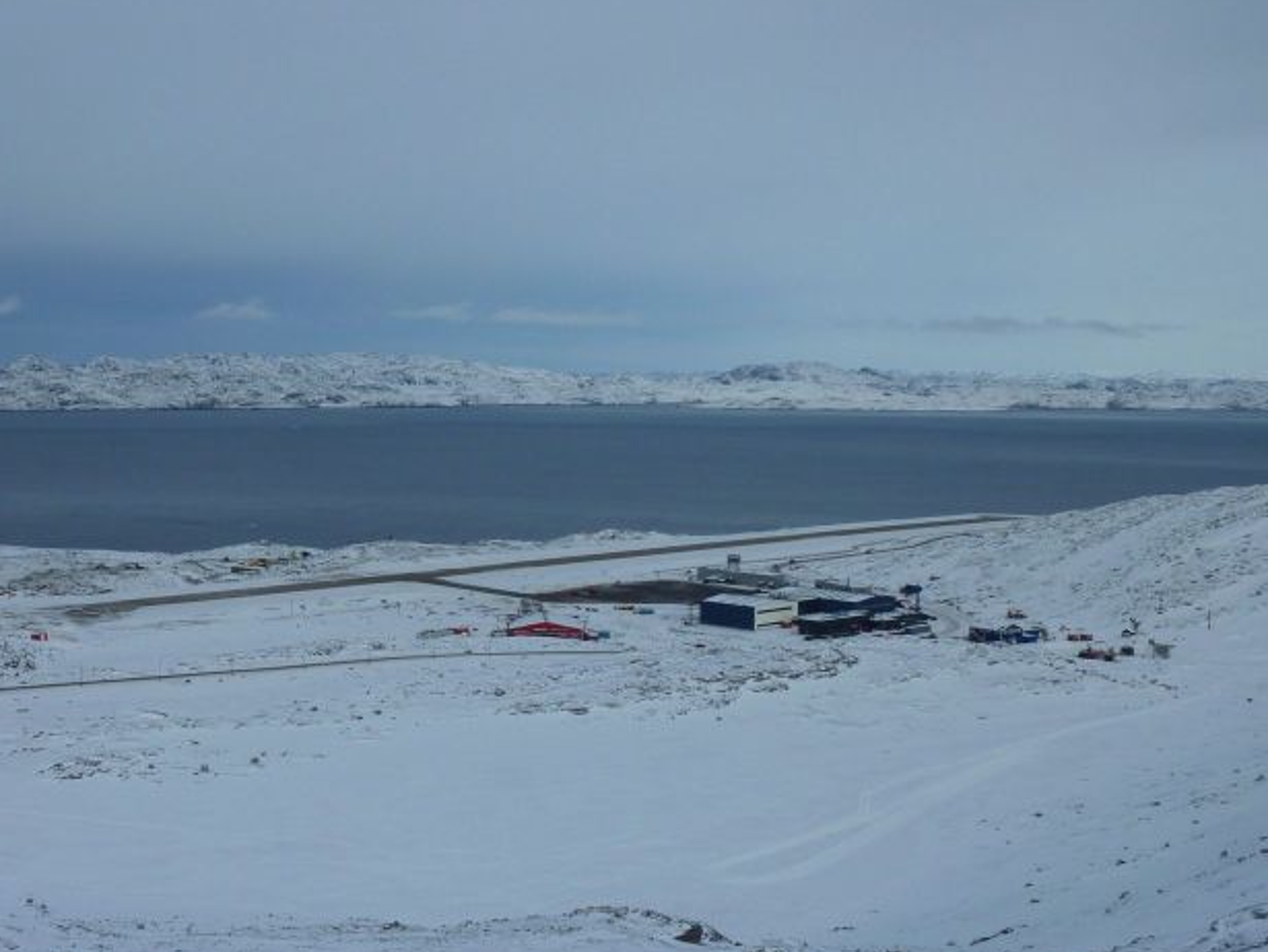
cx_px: 478
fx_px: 1906
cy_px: 410
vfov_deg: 28.0
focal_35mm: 52
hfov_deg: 36.6
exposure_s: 1/640
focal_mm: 6.5
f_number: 5.6
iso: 80
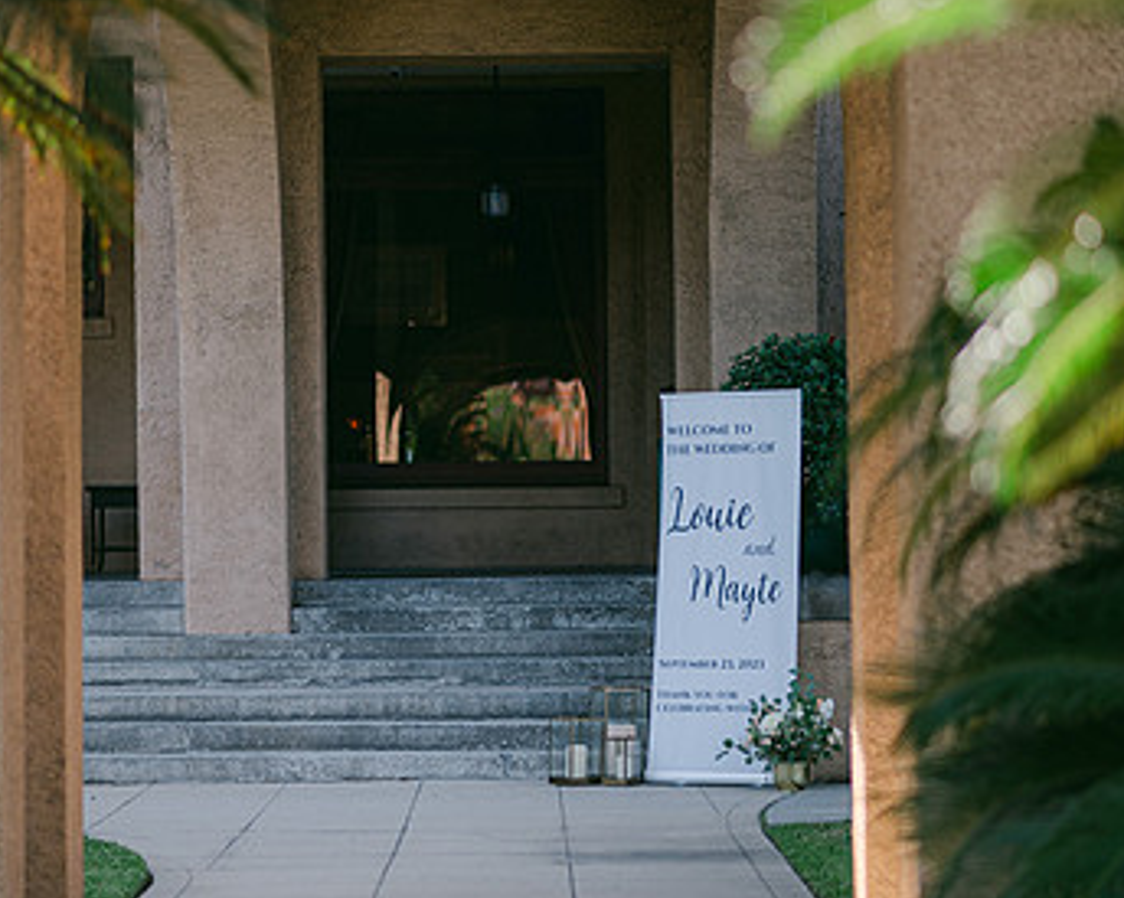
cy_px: 467
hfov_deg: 14.3
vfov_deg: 11.4
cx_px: 533
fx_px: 4490
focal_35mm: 135
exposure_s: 1/1000
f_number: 1.8
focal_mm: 85
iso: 100
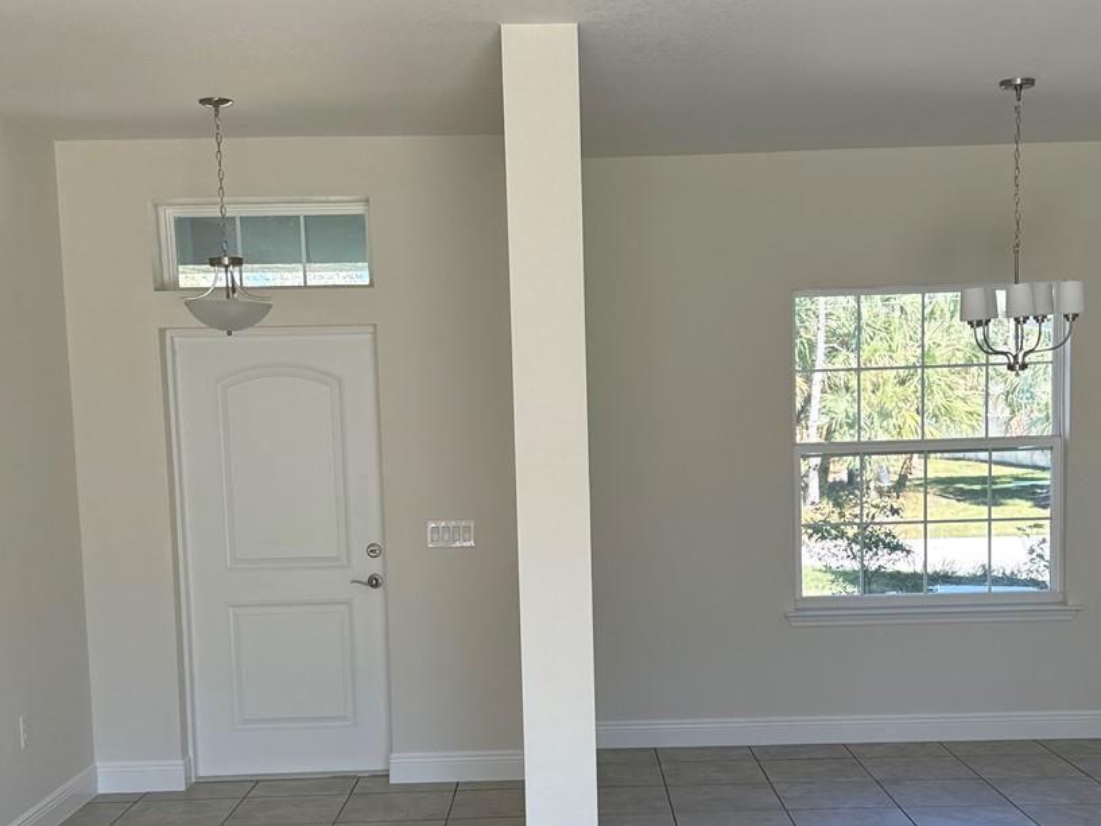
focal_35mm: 47
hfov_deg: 40.4
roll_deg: +0.9
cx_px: 584
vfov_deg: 30.6
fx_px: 1495
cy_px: 571
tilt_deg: -6.5
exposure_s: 1/235
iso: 64
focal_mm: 6.76
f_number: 1.78
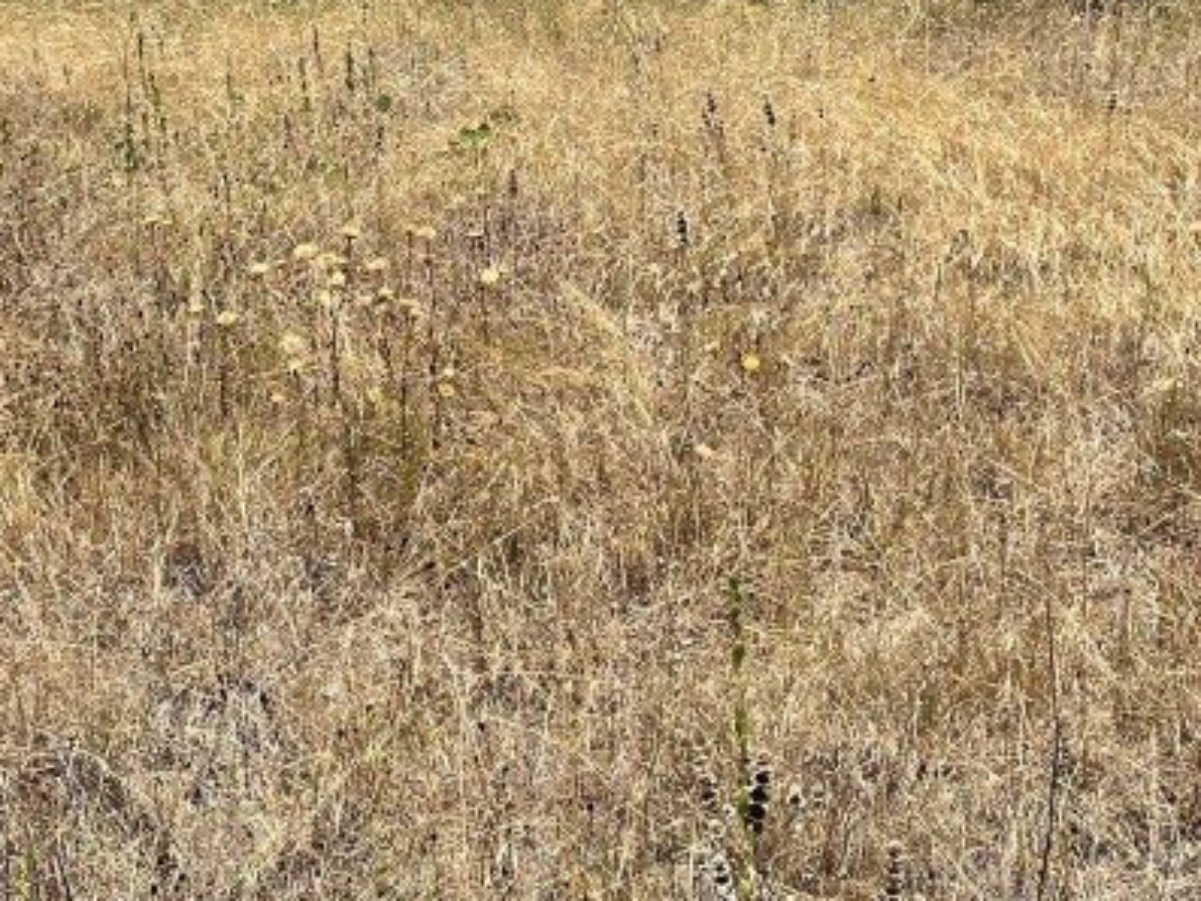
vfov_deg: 21.1
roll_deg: +1.1
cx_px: 427
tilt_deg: -8.2
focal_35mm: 67
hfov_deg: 28.8
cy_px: -39
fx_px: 2325
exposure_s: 1/2959
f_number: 1.6
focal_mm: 4.2
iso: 32
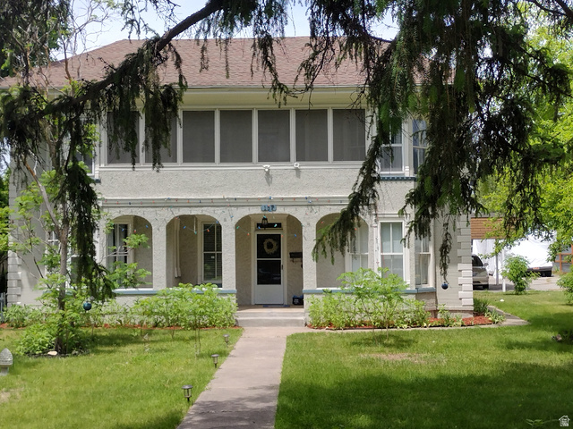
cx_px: 286
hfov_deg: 65.3
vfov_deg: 51.4
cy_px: 214
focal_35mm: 27
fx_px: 447
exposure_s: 1/1997
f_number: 1.7
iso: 100
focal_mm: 4.71
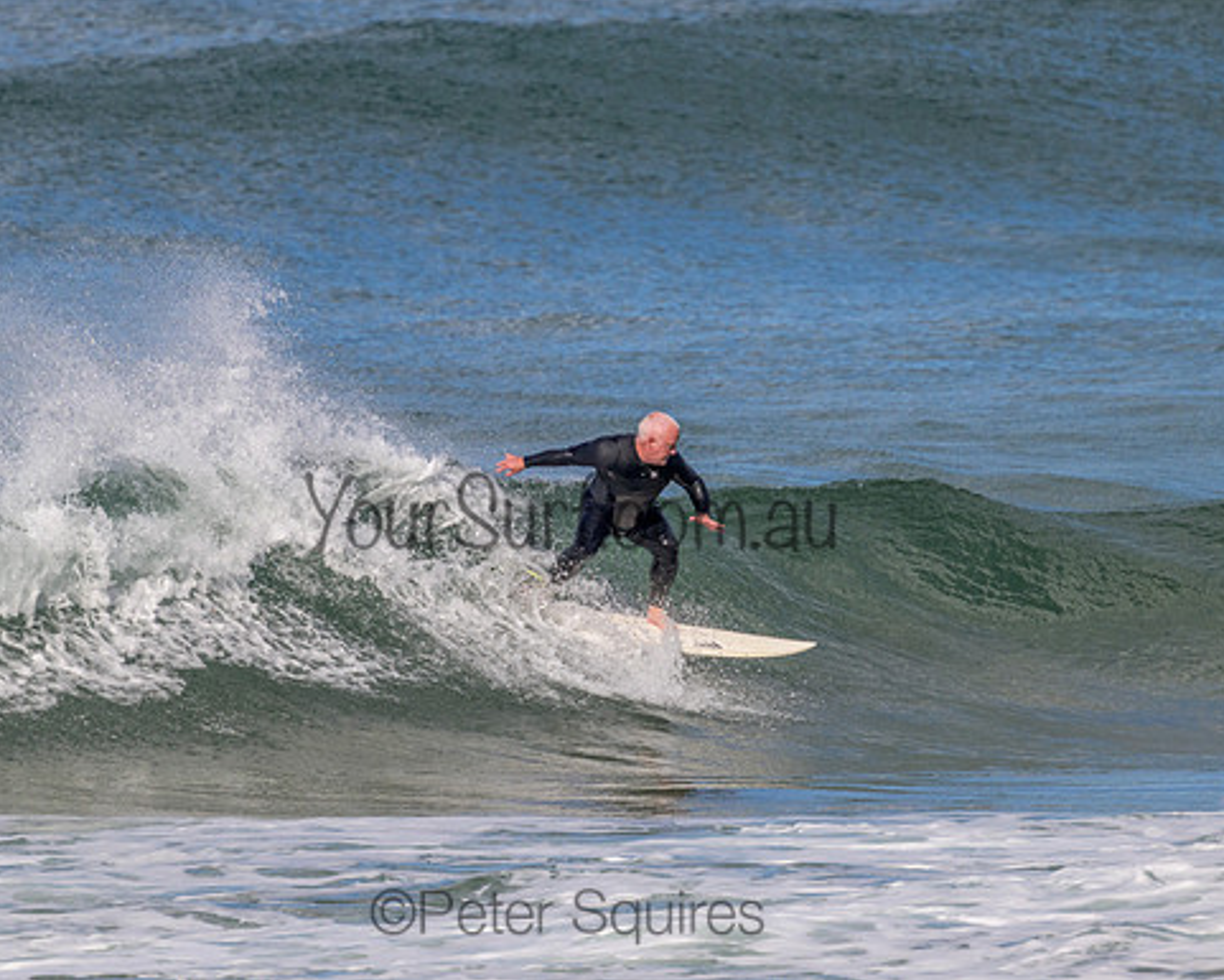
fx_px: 32827
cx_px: 567
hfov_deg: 2.1
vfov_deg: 1.7
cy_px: 490
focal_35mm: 906
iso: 1000
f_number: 11
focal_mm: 800
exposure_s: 1/2000
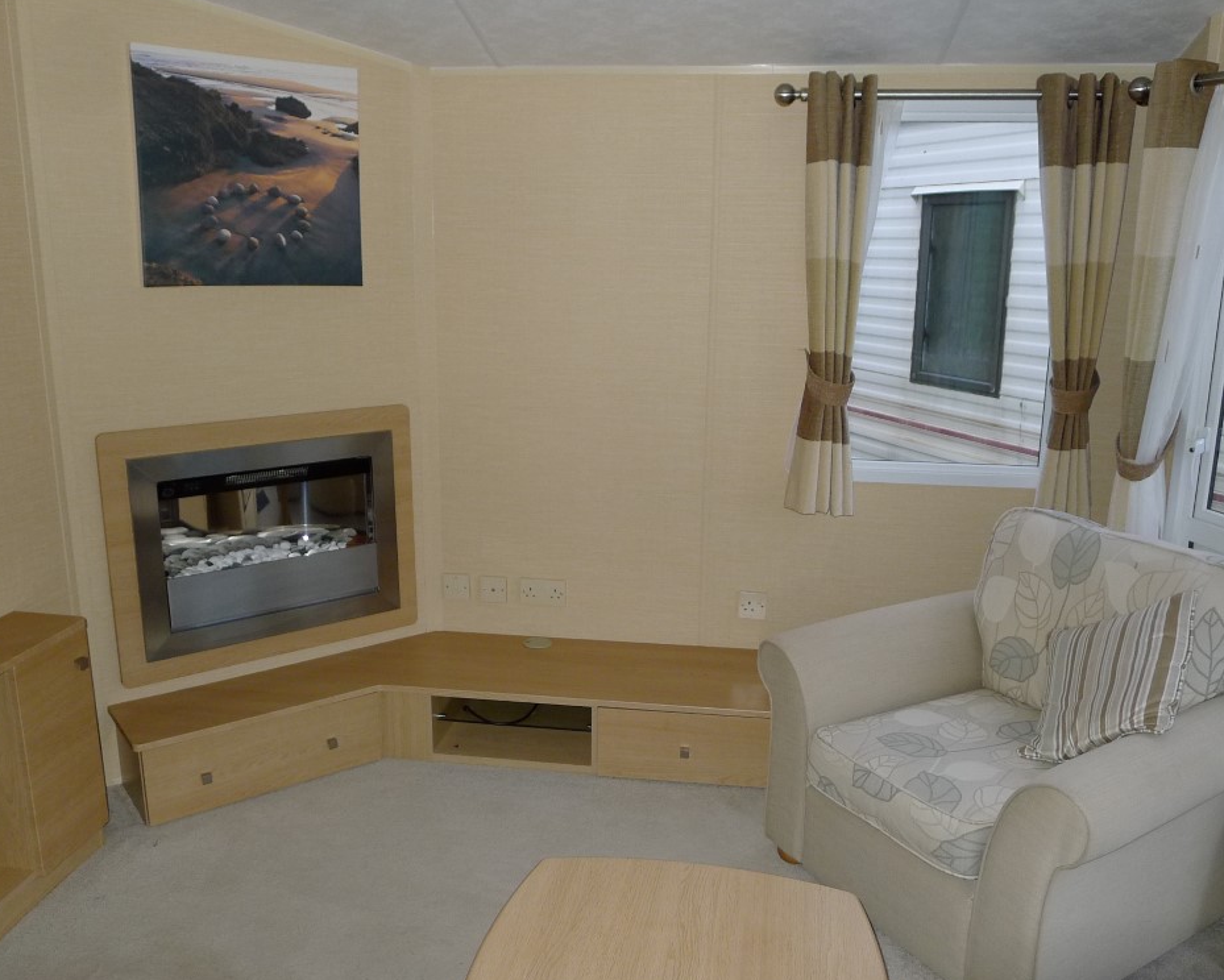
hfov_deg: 62.2
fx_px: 1015
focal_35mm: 28
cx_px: 617
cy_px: 491
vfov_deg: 51.6
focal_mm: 5.1
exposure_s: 1/60
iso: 200
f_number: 2
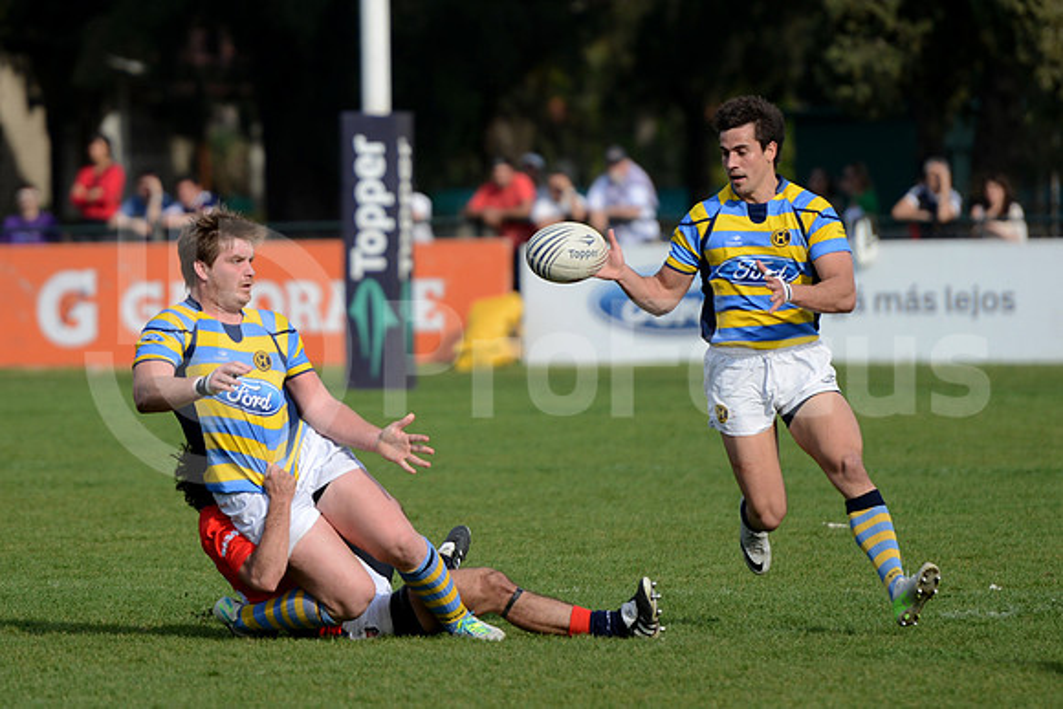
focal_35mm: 195
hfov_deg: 10.5
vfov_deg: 7.0
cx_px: 532
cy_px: 354
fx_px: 5759
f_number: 2.8
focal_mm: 195
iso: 250
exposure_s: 1/2000
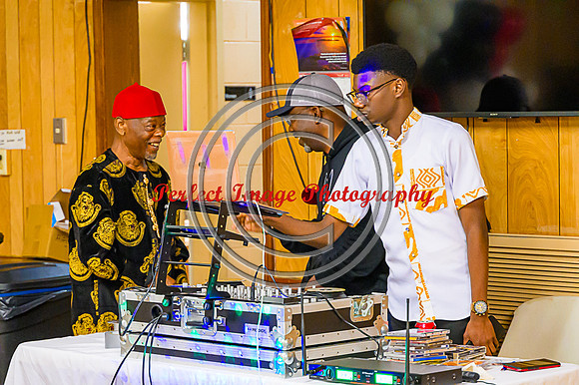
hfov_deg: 18.3
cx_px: 290
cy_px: 192
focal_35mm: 112
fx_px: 1800
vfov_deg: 12.2
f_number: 3.2
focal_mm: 75
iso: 5600
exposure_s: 1/125
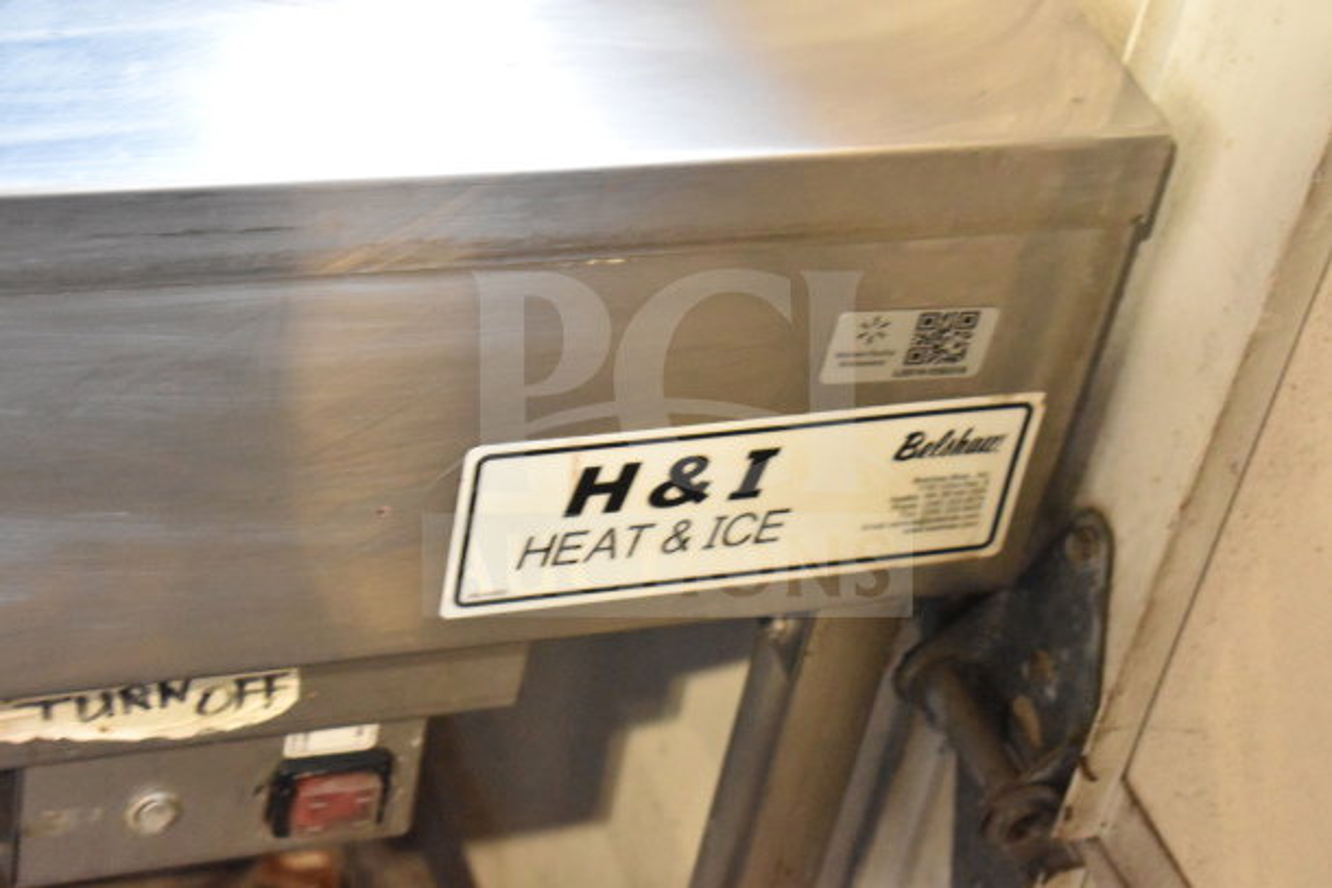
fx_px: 3053
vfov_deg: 16.6
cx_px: 666
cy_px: 444
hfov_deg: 24.6
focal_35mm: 82
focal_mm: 55
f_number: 5.6
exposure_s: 1/100
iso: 8000
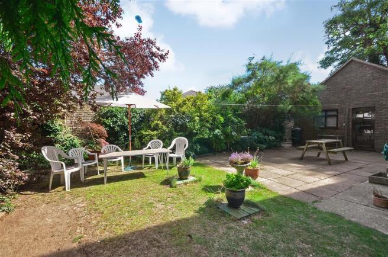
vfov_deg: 71.8
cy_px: 128
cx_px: 194
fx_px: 177
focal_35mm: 16
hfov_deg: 95.1
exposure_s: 1/25
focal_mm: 11
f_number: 11
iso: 200
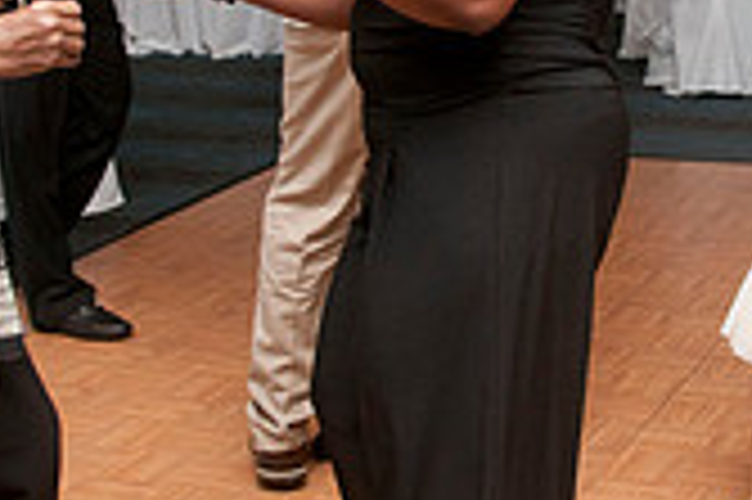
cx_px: 509
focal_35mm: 94
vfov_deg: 14.4
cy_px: 56
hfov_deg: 21.6
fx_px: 1962
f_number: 6.3
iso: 400
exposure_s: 1/125
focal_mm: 18
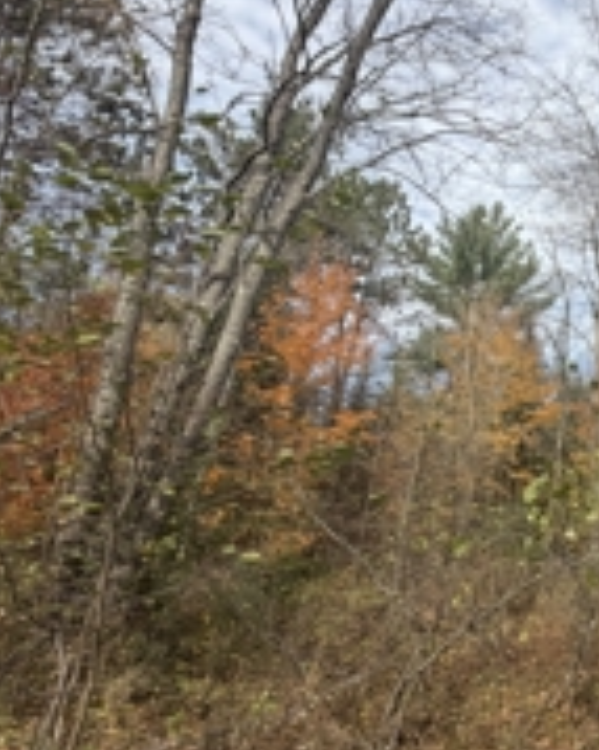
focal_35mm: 28
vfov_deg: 62.2
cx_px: 727
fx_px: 621
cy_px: 367
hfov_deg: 37.9
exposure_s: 1/770
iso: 32
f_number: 2.2
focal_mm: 2.22
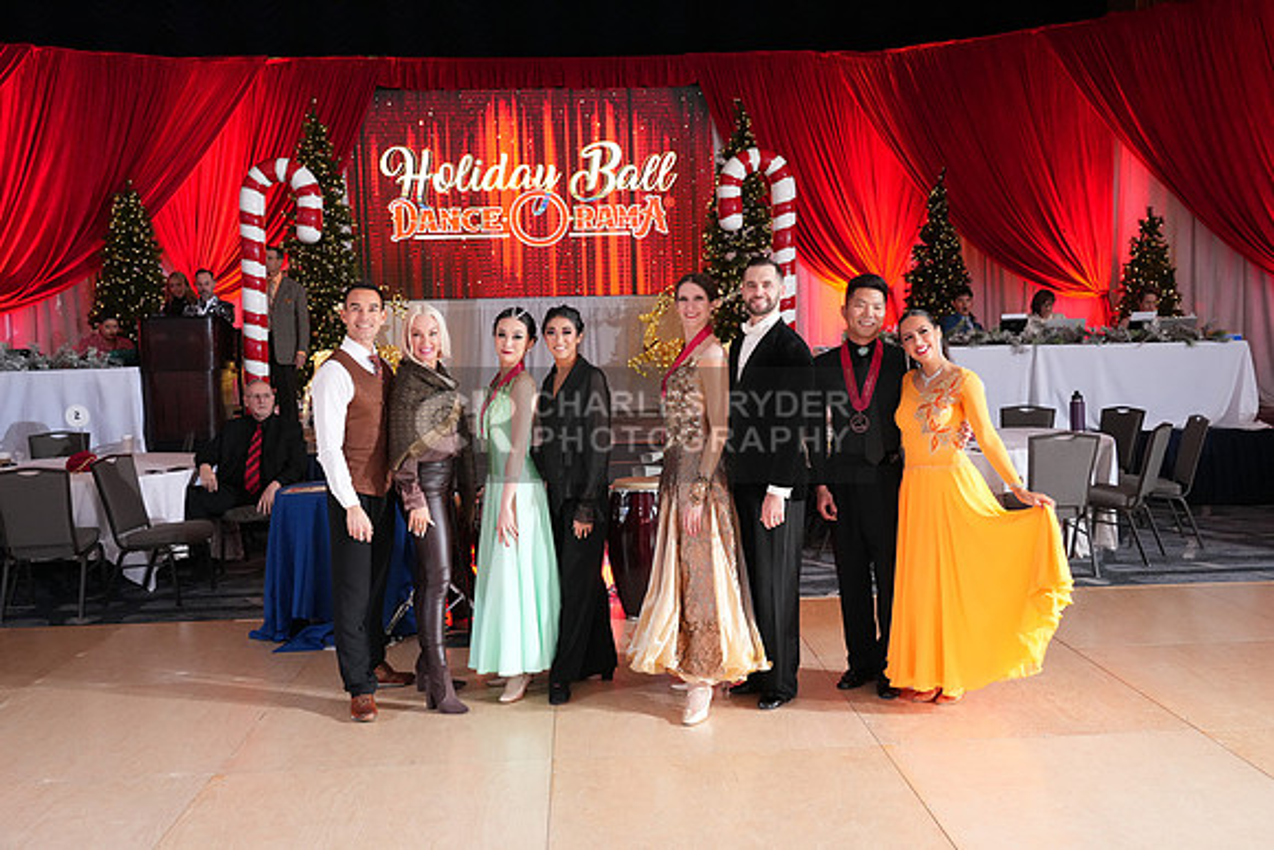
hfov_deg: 58.7
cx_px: 637
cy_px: 425
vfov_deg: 41.1
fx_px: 1133
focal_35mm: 32
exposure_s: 1/200
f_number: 4.5
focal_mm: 32
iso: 3200
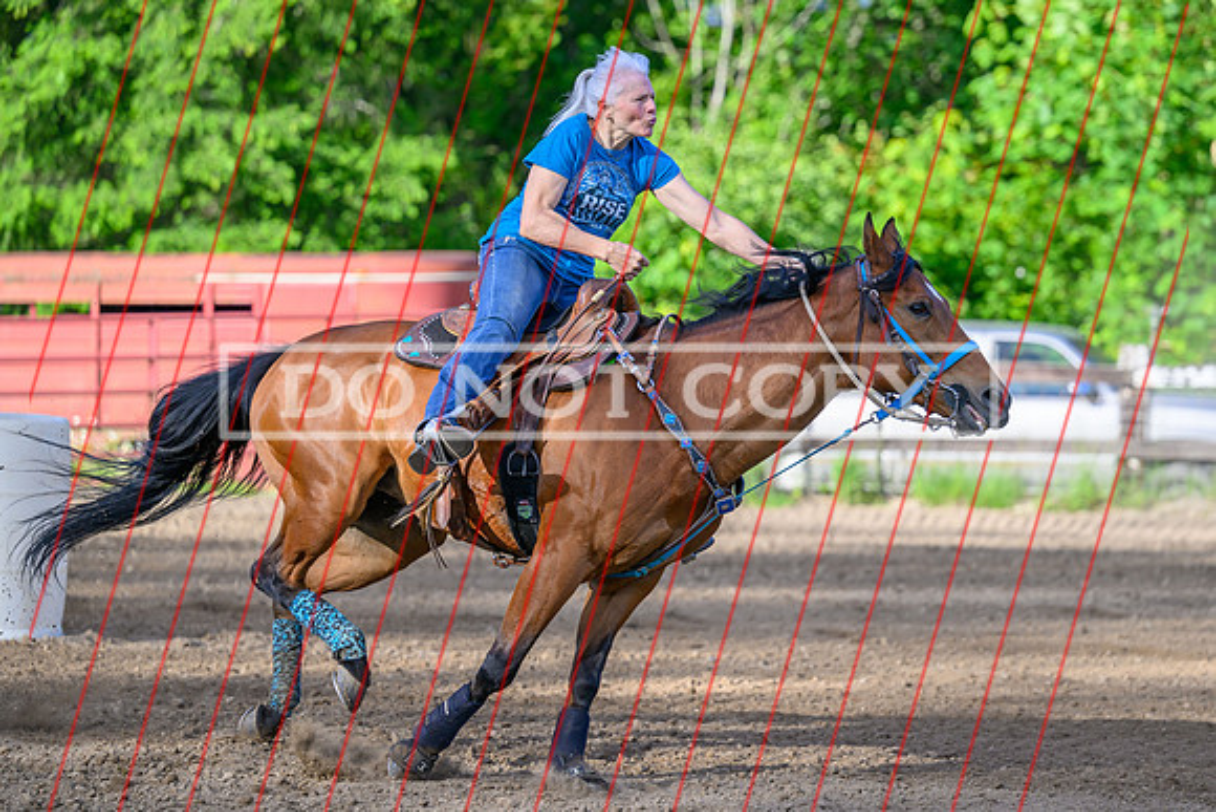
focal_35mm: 146
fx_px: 4942
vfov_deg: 9.4
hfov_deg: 14.0
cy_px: 363
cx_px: 628
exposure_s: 1/2500
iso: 400
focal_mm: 120
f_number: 2.8
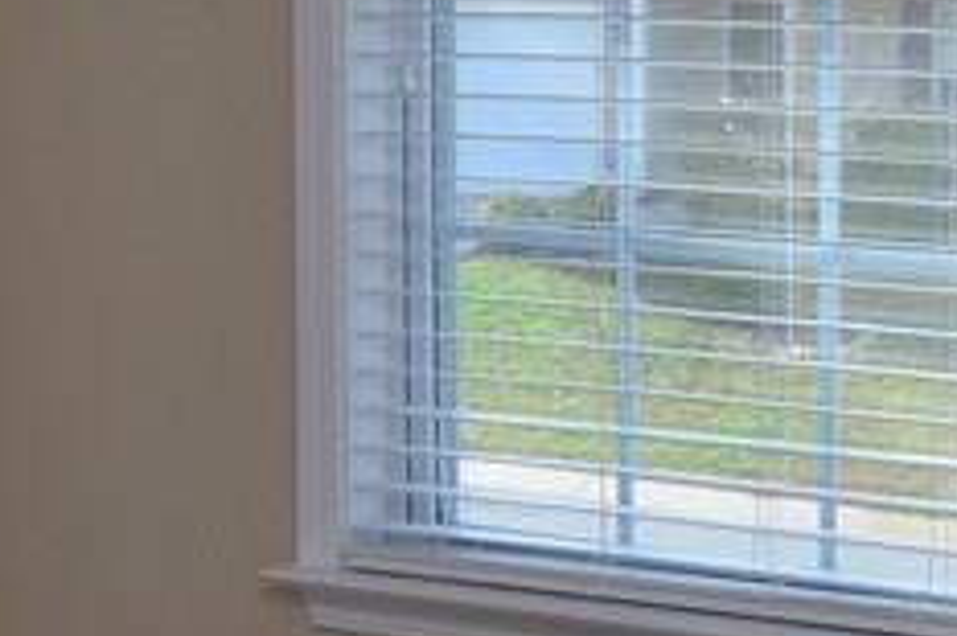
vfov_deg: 10.3
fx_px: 3506
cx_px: 719
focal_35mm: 132
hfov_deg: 15.5
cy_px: 88
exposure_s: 1/200
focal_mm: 20
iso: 250
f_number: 7.1
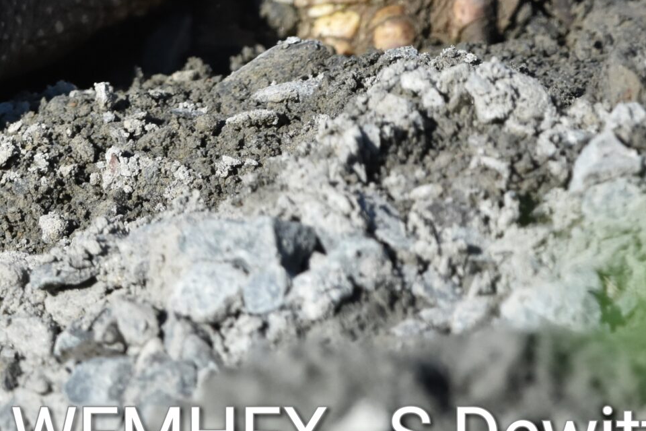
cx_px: -151
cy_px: -87
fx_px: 28709
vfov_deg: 0.9
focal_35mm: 1600
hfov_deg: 1.3
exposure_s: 1/2000
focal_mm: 400
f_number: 9
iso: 800
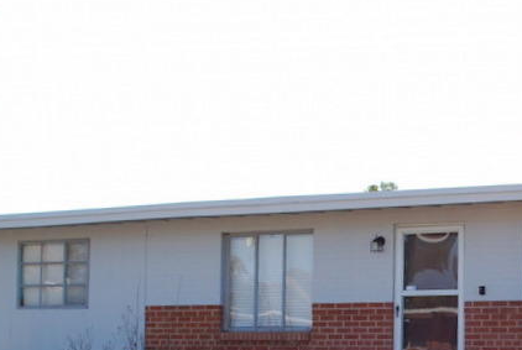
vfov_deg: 16.9
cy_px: 327
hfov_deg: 24.1
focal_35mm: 80
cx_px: 537
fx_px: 1162
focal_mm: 22
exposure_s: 1/200
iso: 100
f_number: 6.3
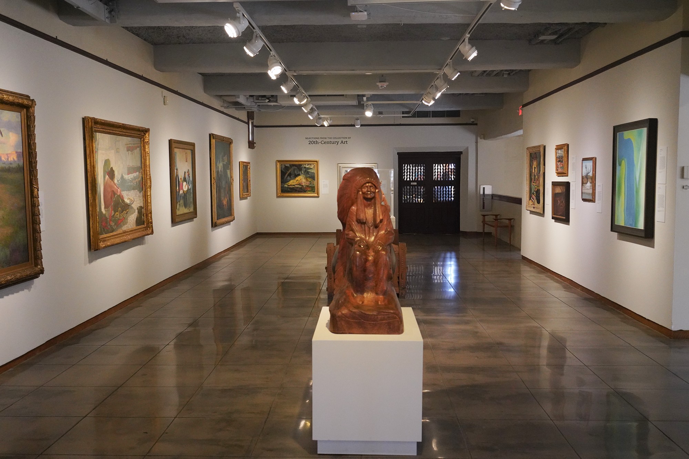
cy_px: 230
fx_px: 651
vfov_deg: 38.9
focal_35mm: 34
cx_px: 344
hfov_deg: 55.8
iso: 6400
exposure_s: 1/100
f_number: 4.5
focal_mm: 34
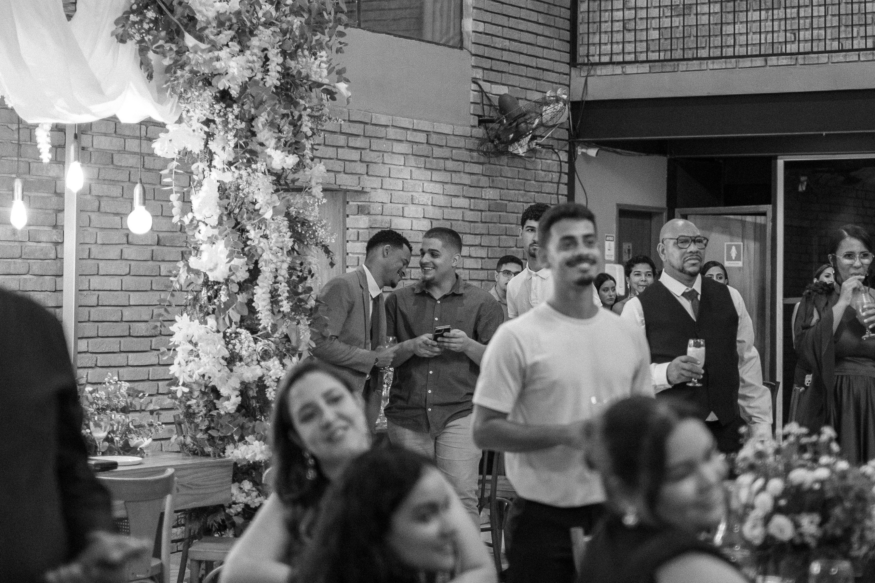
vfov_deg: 18.9
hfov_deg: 27.9
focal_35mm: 72
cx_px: 552
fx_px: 1754
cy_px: 293
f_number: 1.4
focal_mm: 35
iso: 4000
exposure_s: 1/320
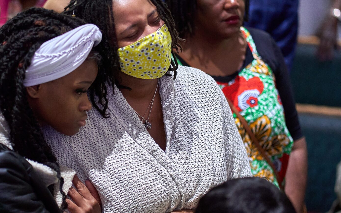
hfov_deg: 13.1
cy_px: 108
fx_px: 1487
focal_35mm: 160
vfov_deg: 8.2
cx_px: 129
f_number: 1.8
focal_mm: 85
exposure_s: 1/200
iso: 1600
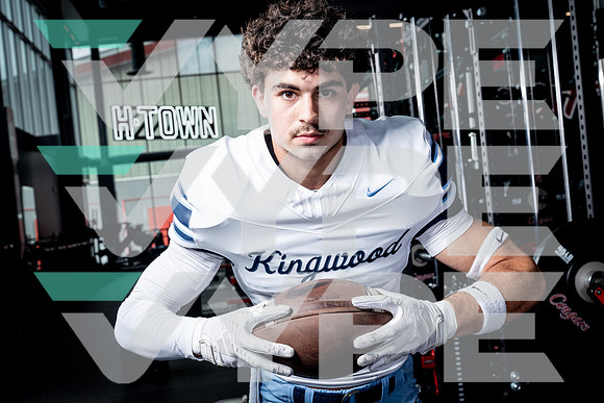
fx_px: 889
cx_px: 302
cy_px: 202
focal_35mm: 53
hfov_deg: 37.5
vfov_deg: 25.5
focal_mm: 53
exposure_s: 1/250
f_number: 9
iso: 640
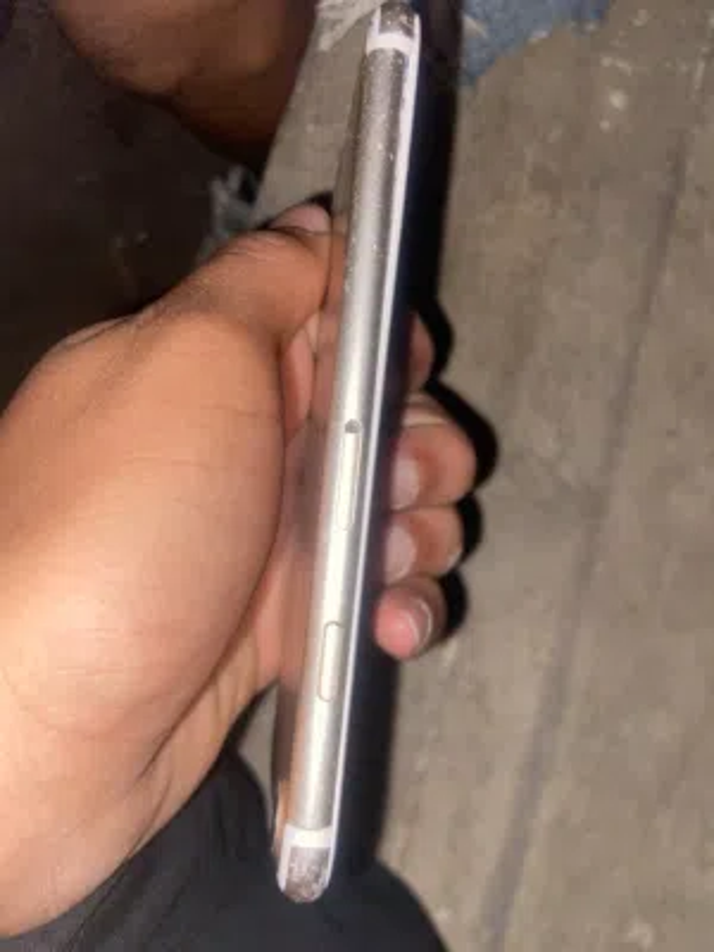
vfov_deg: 67.3
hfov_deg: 53.1
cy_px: 476
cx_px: 357
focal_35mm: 26
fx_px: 715
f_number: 1.8
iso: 32
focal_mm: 4.25
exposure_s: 1/56
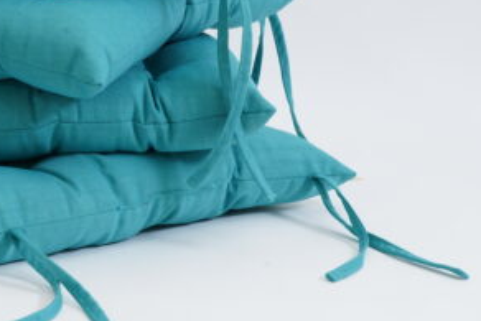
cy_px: 58
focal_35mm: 115
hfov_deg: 17.5
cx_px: 48
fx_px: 1537
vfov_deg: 11.9
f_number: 14
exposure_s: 1/125
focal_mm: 56
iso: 500
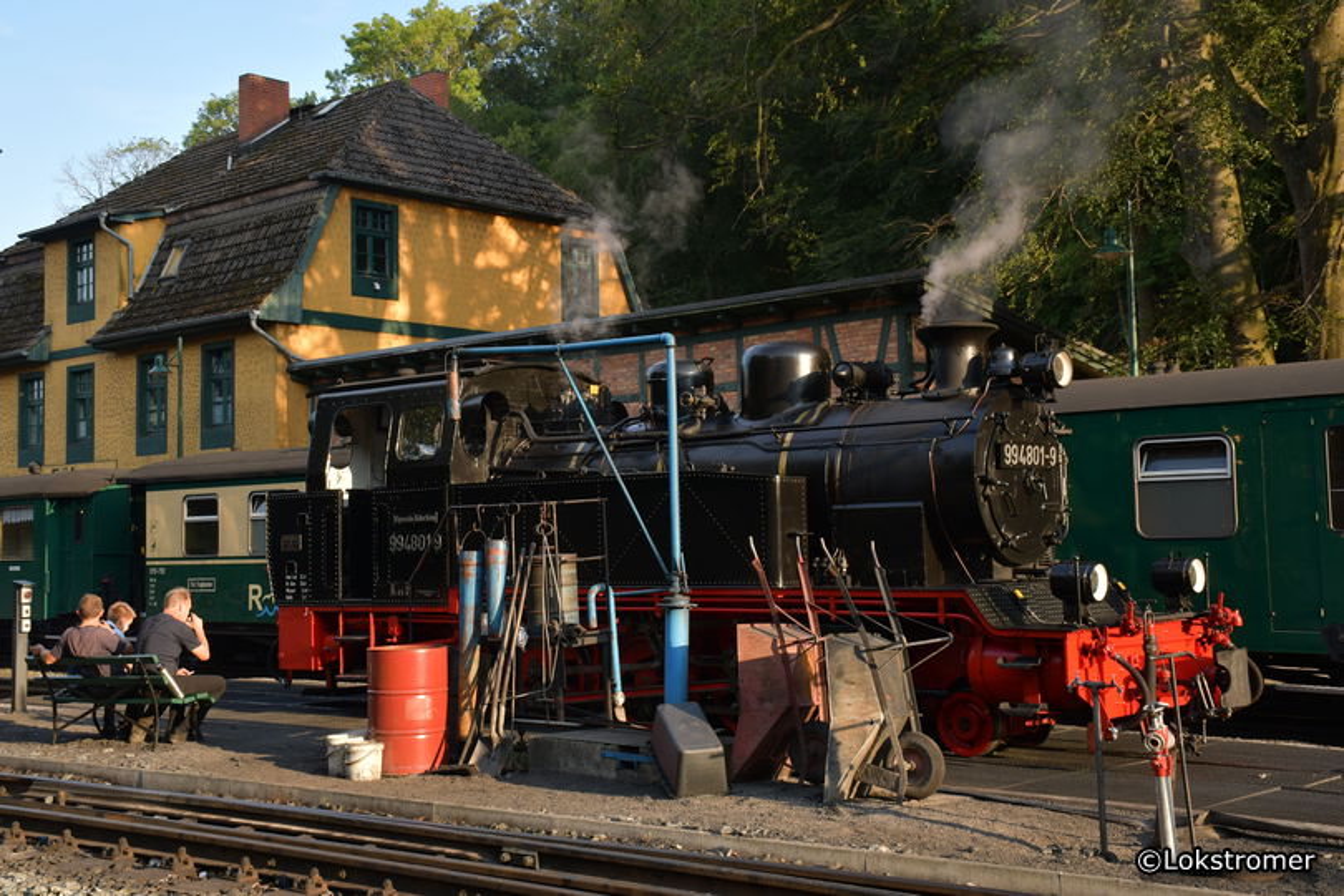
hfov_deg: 43.6
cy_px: 448
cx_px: 672
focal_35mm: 45
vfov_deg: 29.9
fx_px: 1680
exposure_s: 1/250
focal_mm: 30
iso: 200
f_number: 7.1
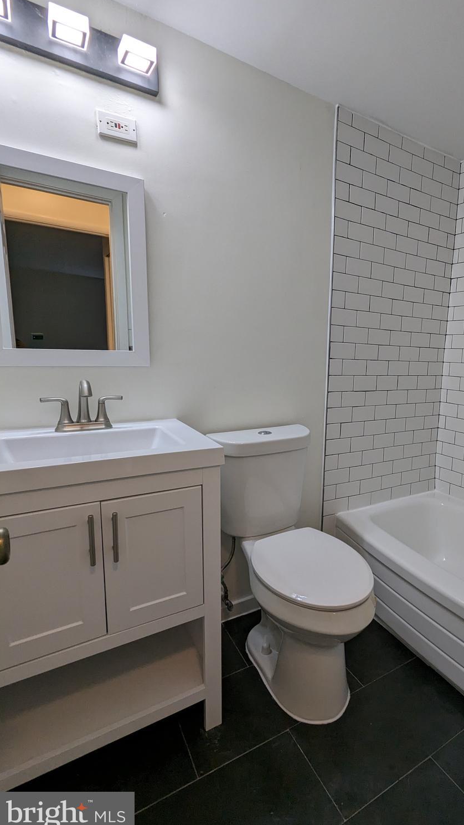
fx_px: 394
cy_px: 412
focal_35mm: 18
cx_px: 316
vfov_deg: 92.7
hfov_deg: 59.4
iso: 78
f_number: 2.2
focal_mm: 2.35
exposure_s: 1/120
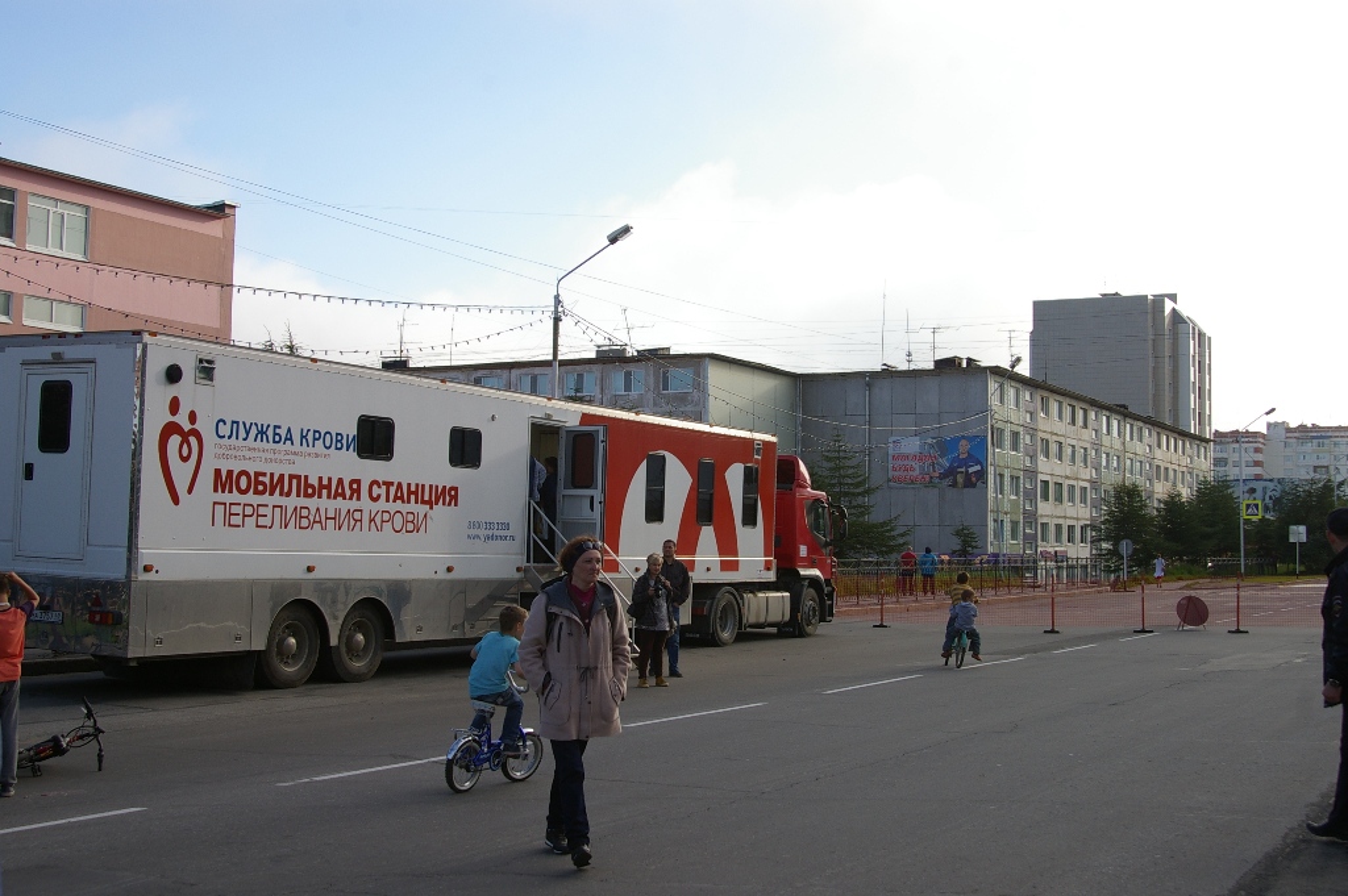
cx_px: 674
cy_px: 448
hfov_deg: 45.0
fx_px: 1627
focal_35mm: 44
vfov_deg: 30.8
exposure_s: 1/500
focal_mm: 29
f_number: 8
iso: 200
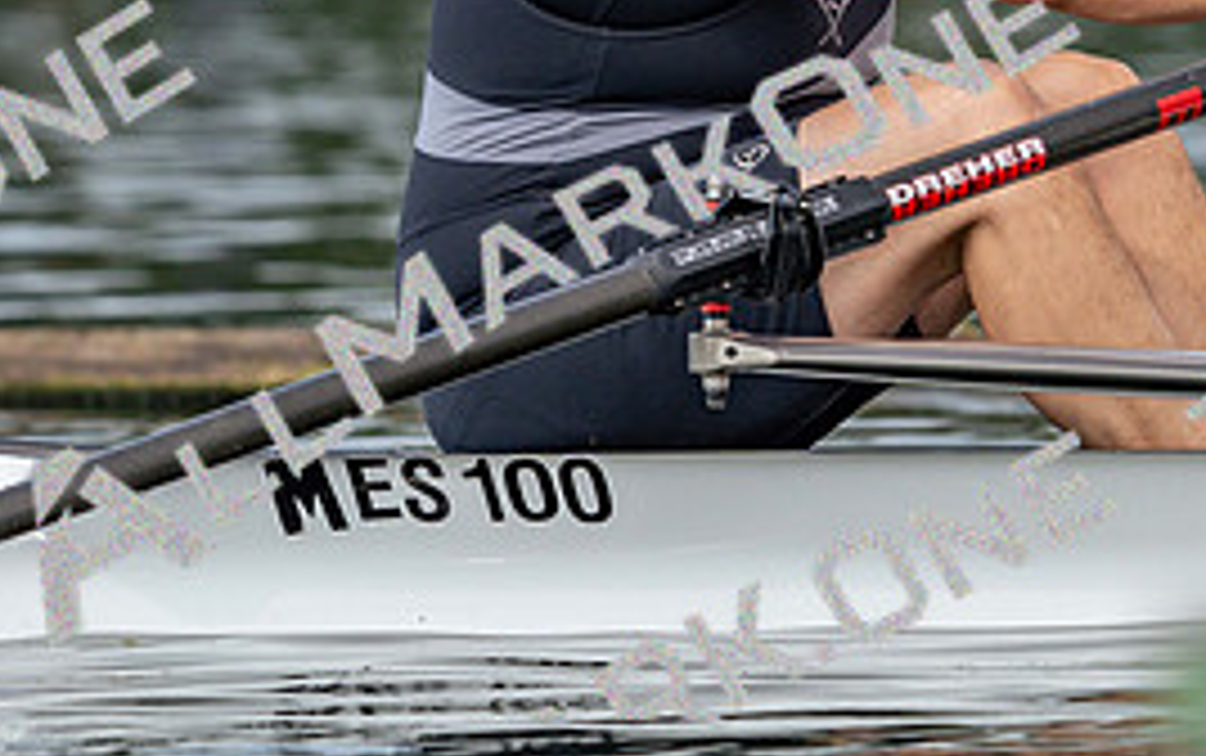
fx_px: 23290
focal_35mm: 708
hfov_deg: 3.0
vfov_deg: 1.9
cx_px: 945
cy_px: -52
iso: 400
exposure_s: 1/1600
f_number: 6.3
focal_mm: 321
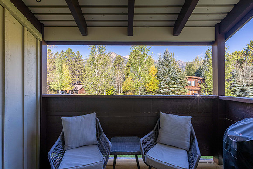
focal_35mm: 17
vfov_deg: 70.5
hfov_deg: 93.3
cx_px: 126
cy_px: 84
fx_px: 119
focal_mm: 17
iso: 200
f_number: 8
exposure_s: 1/400
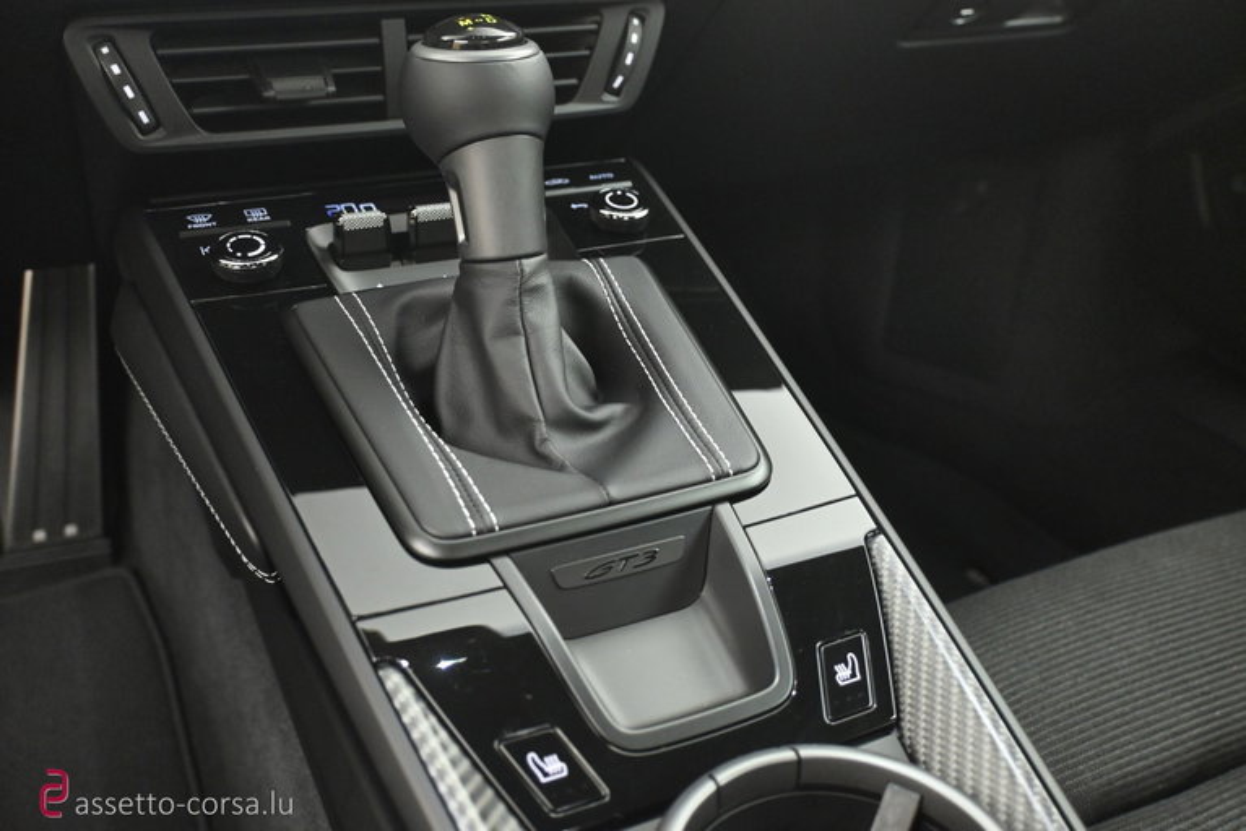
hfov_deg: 56.1
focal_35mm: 34
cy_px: 416
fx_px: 1169
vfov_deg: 39.2
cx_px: 623
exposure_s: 1/15
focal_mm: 22.5
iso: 2000
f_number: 4
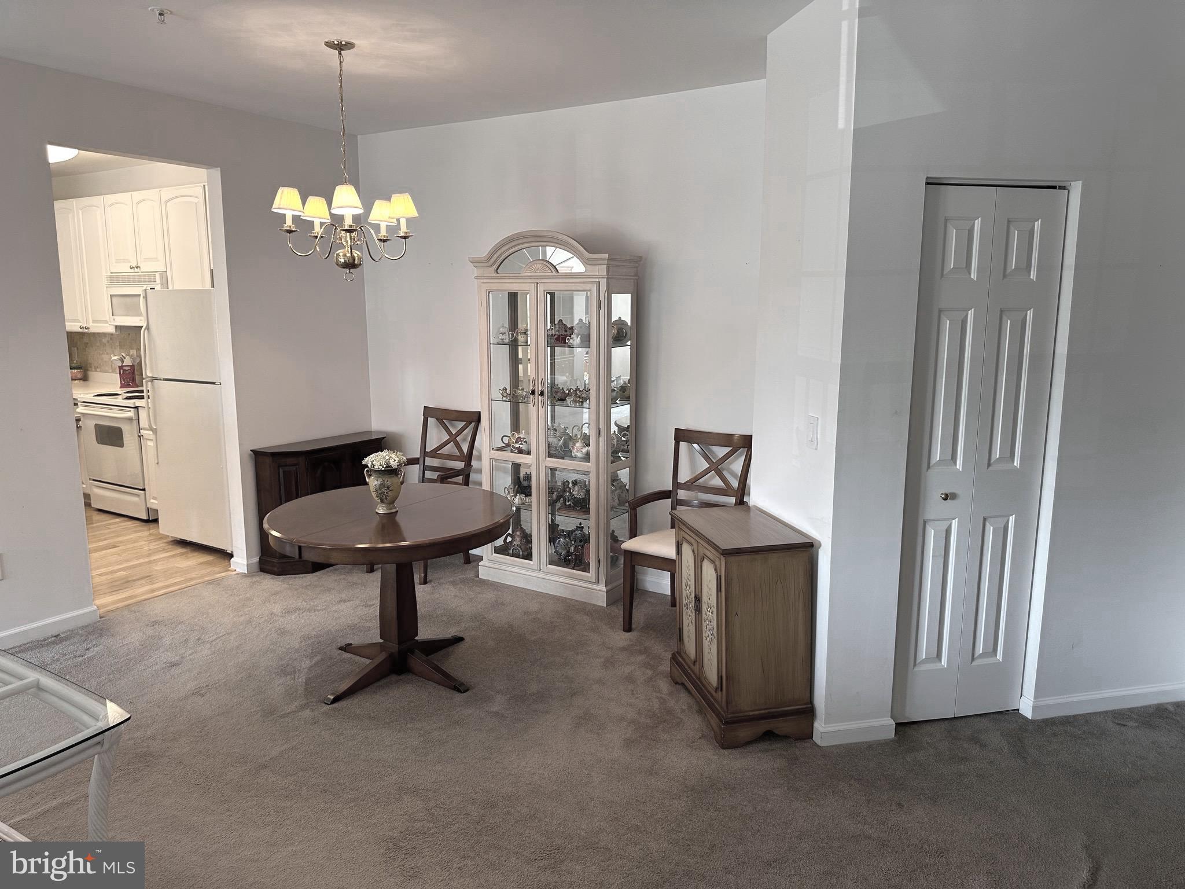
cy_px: 444
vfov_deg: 56.8
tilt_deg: -9.1
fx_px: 822
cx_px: 592
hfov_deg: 71.6
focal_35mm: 24
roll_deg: -0.3
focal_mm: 6.86
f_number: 1.78
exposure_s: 1/60
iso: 125
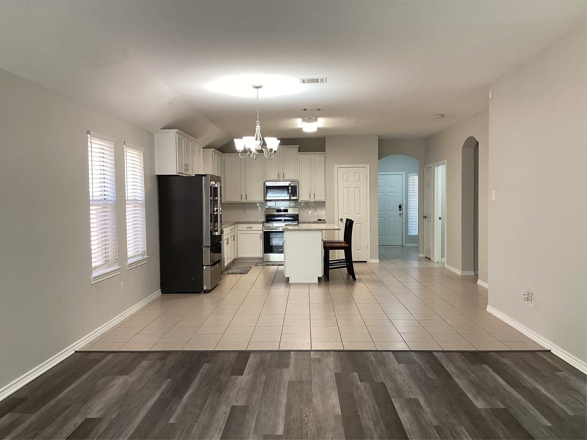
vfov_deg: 45.4
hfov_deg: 58.4
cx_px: 294
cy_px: 220
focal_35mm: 31
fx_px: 526
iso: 100
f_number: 2.4
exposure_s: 1/60
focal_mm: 3.3
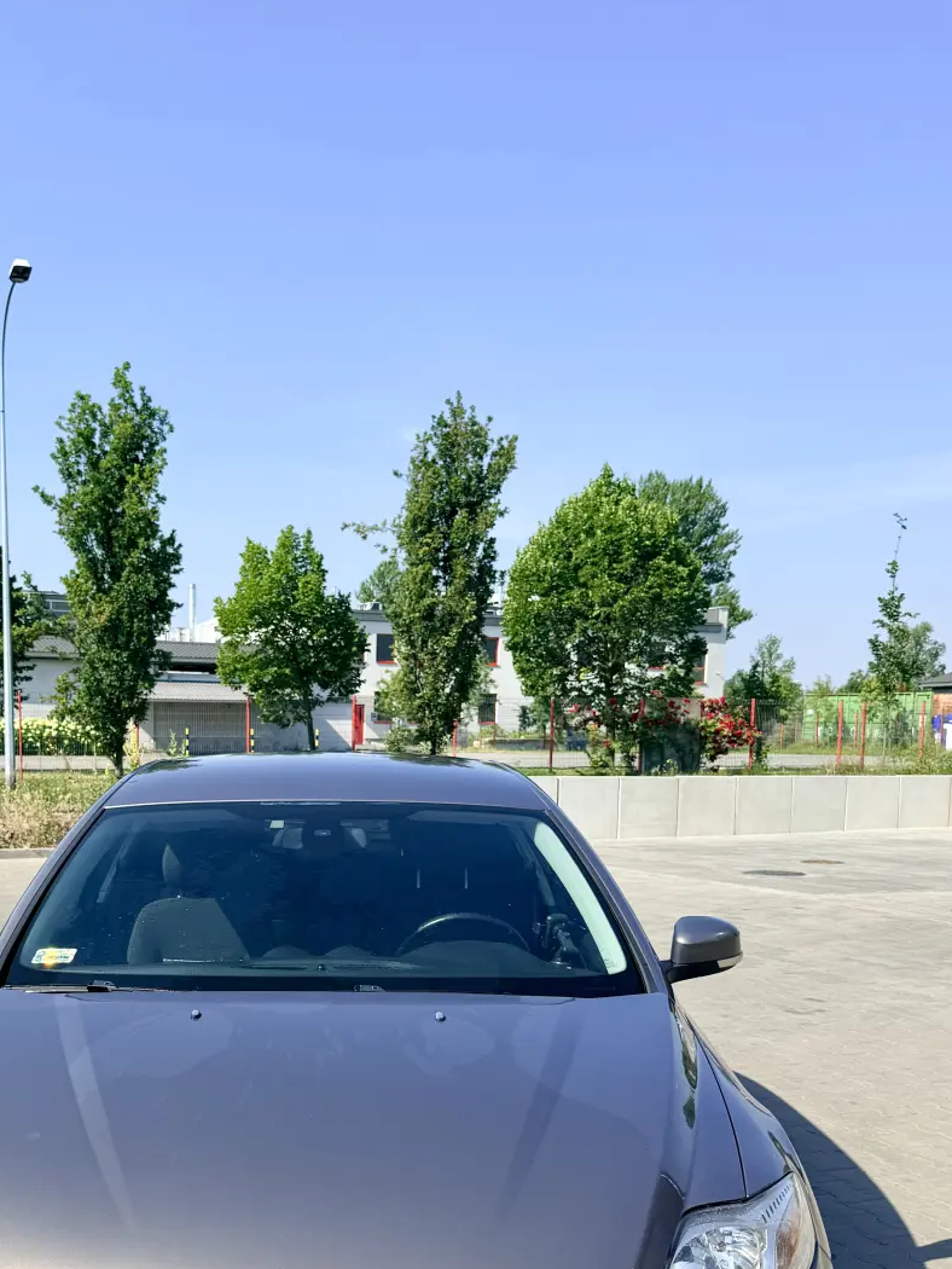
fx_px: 1430
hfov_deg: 36.3
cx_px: 284
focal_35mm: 39
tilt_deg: -5.6
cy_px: 900
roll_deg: -0.9
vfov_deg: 46.7
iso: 80
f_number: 1.78
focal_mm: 6.76
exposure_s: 1/4167
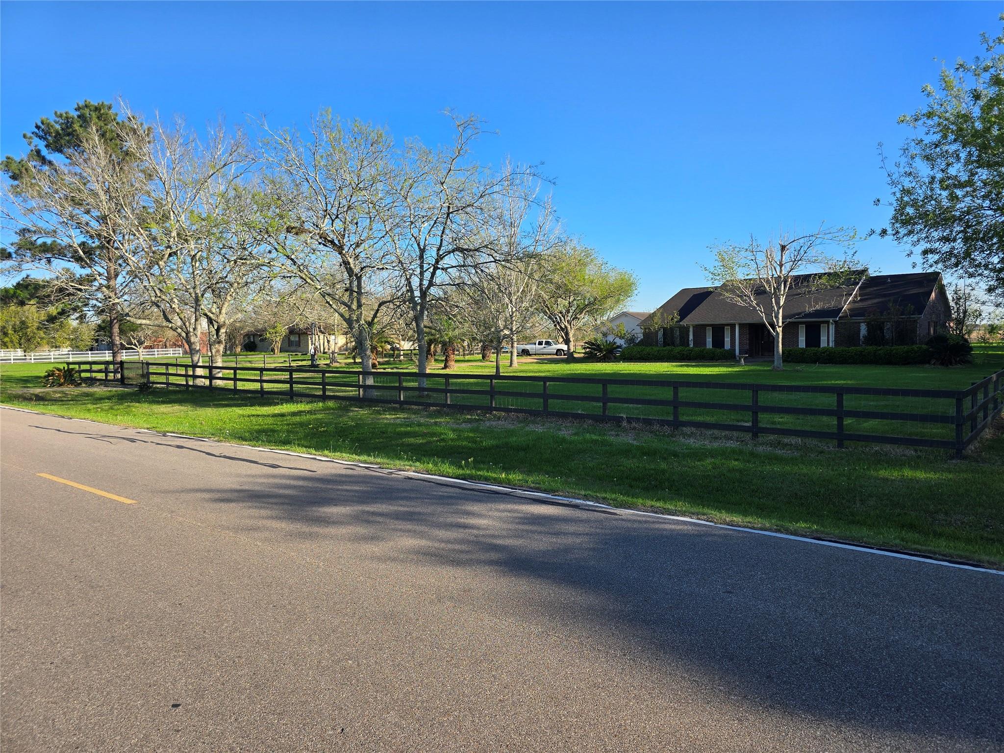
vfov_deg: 58.9
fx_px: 667
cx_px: 502
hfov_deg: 73.9
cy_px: 376
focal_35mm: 23
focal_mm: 6.3
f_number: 1.7
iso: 12
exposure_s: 1/433
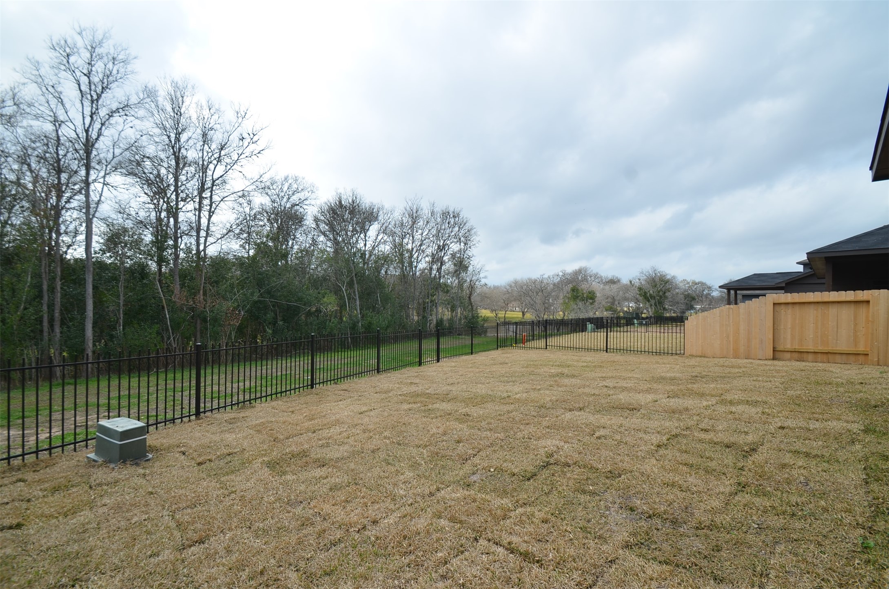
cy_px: 294
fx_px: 370
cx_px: 444
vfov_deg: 77.1
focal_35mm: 15
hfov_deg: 100.5
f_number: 8
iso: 110
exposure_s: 1/250
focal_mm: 10
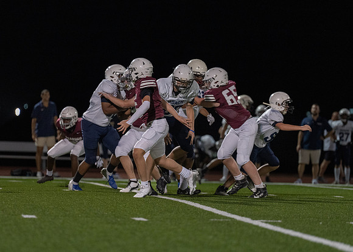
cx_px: 165
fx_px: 2533
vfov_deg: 5.7
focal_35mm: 253
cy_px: 129
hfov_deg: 8.0
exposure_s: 1/1000
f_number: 2.8
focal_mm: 200
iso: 4000
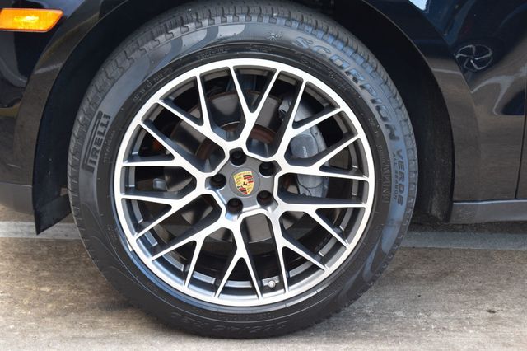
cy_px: 176
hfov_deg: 24.6
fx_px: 1207
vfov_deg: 16.5
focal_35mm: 82
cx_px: 264
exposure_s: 1/40
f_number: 7.1
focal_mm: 55
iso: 400
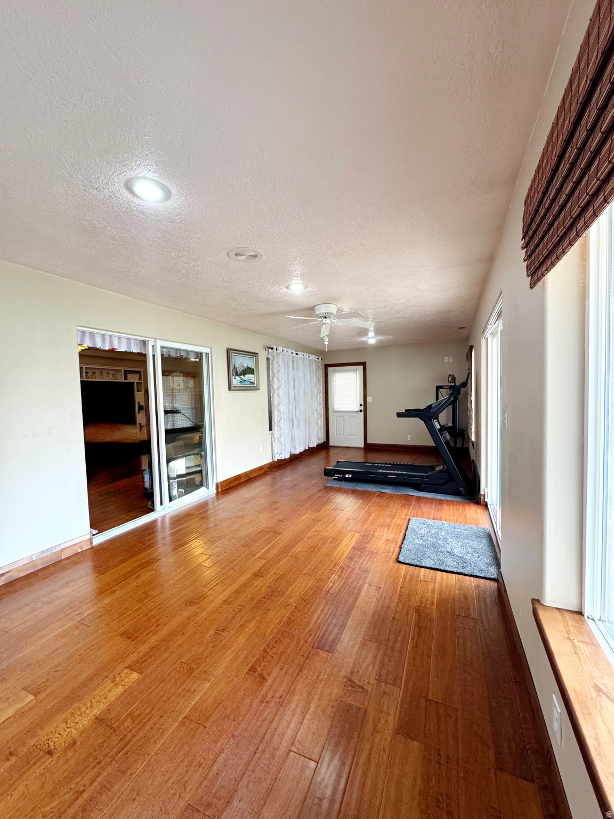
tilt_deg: -3.1
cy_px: 410
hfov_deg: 85.7
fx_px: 331
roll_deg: +1.9
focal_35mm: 14
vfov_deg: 102.1
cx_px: 307
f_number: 2.2
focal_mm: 2.22
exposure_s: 1/120
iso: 320
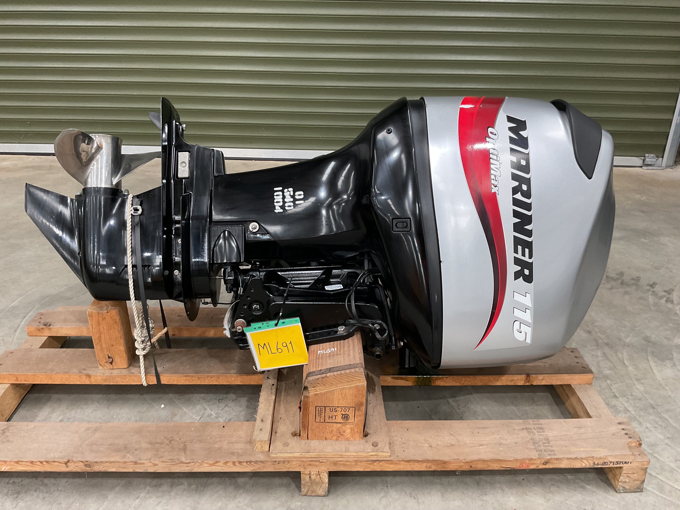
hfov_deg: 61.7
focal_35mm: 29
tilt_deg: -24.0
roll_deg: -1.1
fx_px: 570
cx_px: 340
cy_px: 255
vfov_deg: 48.2
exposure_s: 1/60
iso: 125
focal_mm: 3
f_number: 1.8
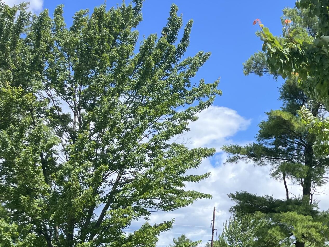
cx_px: 332
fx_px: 589
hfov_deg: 29.1
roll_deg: -1.9
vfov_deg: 22.6
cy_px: 256
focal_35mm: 62
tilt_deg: +4.4
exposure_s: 1/1580
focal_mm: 5.1
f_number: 1.6
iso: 50
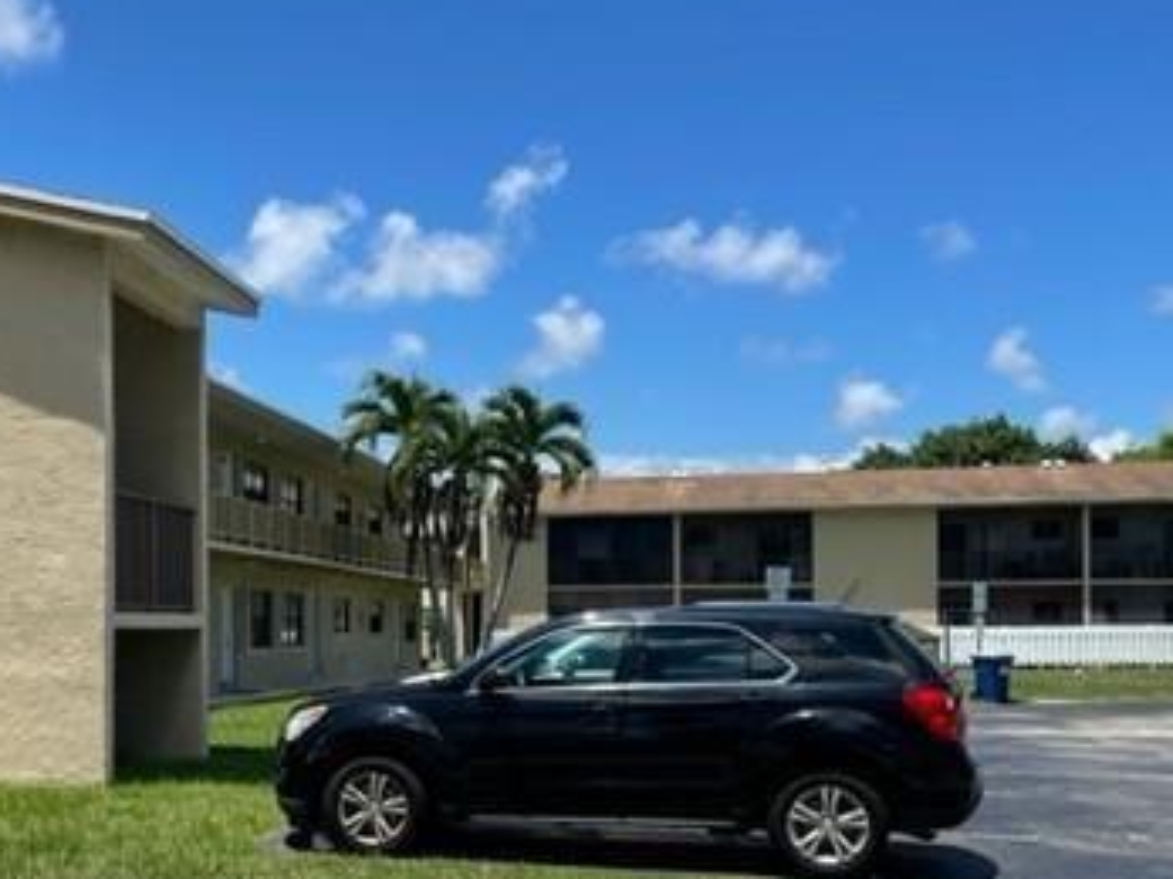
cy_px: 605
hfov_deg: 39.1
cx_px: 362
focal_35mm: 48
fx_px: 1626
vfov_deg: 30.0
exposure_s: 1/3610
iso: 32
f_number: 1.6
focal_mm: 4.2
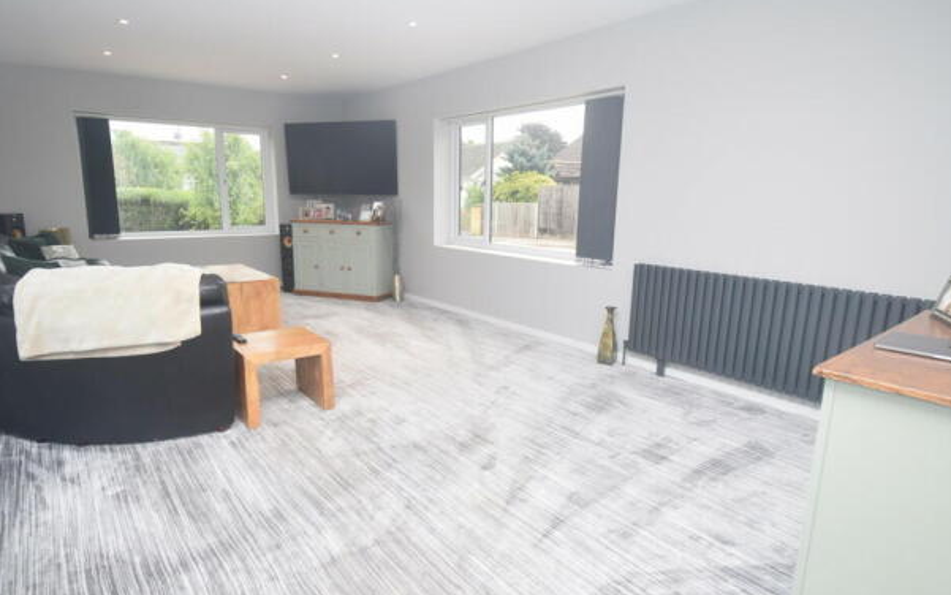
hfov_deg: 85.0
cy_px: 313
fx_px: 519
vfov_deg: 59.7
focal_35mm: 20
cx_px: 455
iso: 400
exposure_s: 1/160
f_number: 6.3
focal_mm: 12
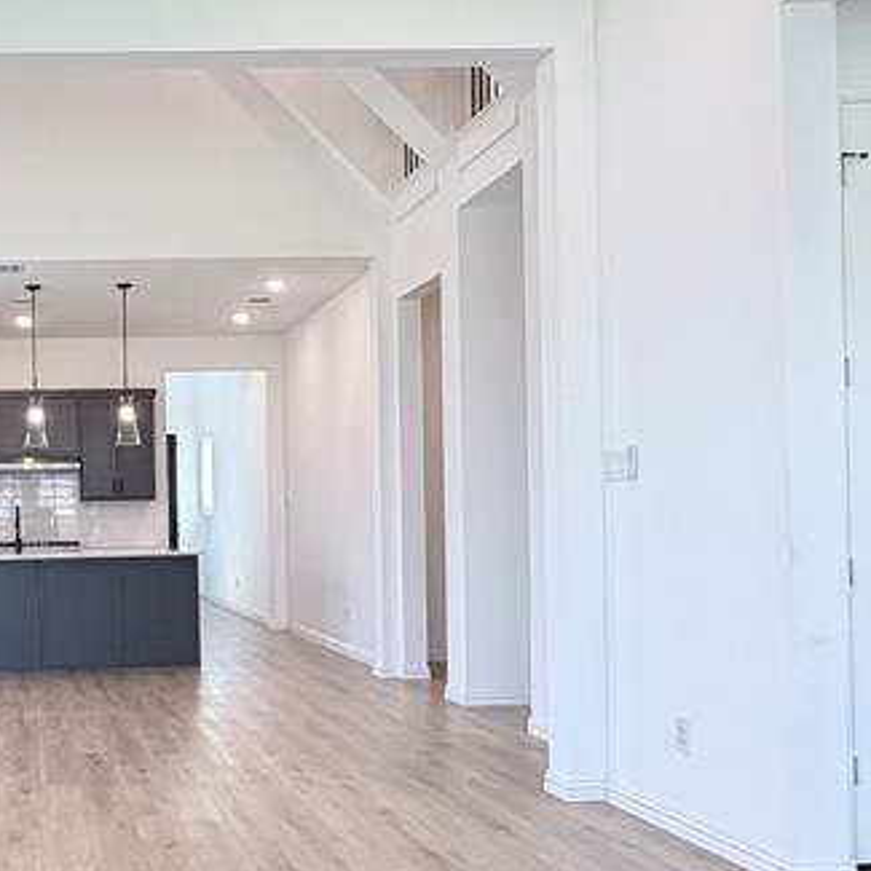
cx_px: 64
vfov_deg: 42.6
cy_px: 533
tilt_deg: -1.2
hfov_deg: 39.3
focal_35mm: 39
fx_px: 1110
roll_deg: +1.6
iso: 250
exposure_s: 1/120
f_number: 2.2
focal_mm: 2.22
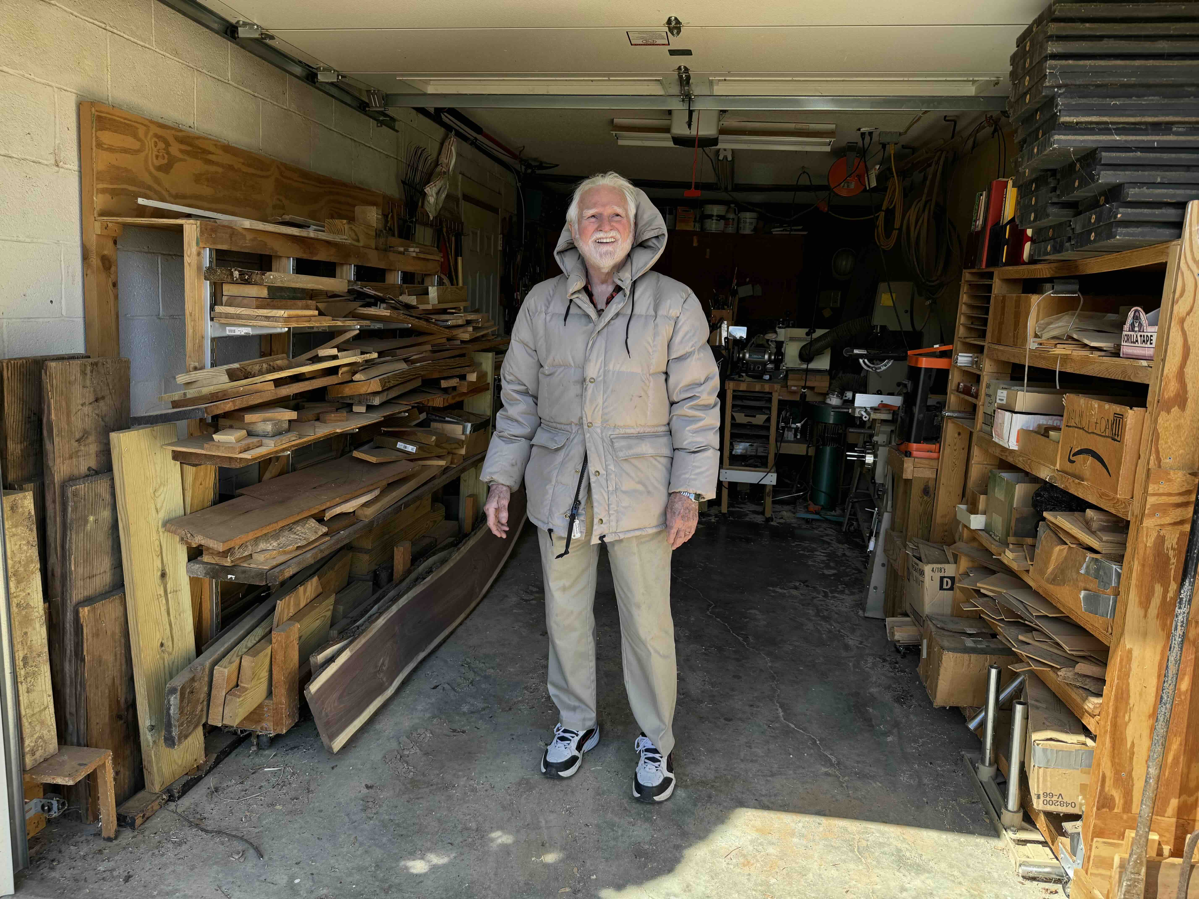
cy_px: 450
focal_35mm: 24
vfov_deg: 56.8
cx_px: 600
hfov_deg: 71.6
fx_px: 831
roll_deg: -3.6
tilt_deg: -10.1
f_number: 1.78
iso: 80
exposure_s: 1/341
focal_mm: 6.76
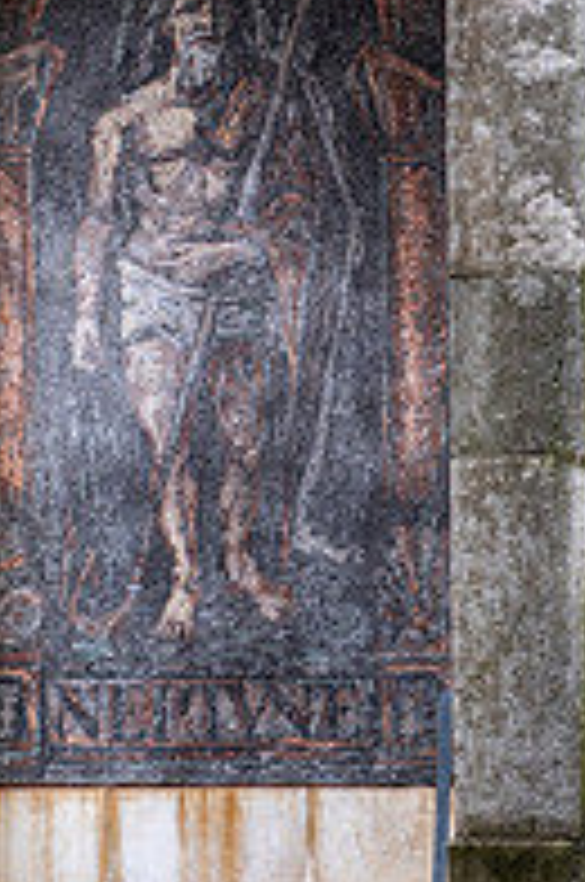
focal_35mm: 191
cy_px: 220
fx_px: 4672
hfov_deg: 7.2
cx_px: 194
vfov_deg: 10.8
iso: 400
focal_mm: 55
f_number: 2.8
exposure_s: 1/125
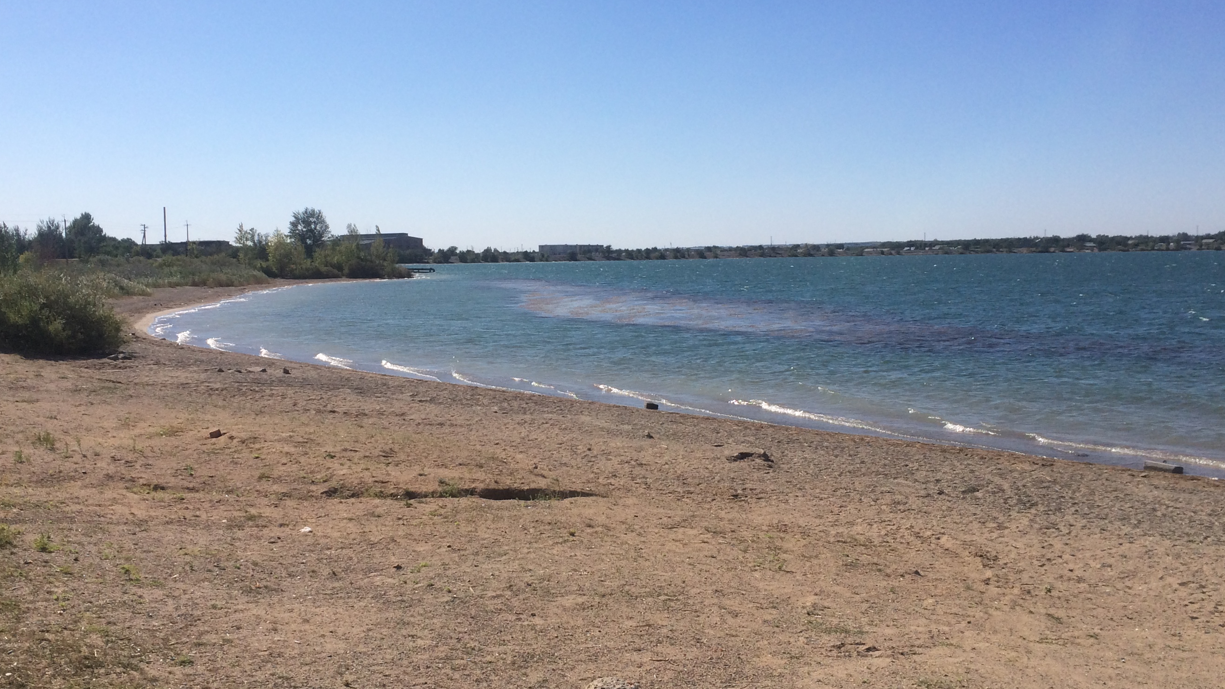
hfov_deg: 51.6
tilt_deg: -0.9
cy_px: 312
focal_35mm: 39
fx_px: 1267
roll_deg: +1.1
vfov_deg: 30.4
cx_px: 564
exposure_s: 1/3731
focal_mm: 4.15
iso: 32
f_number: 2.2
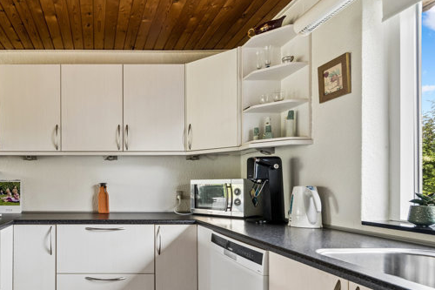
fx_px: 290
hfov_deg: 68.4
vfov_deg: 52.0
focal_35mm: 24
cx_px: 103
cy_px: 195
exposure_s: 1/20
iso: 200
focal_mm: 10
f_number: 8
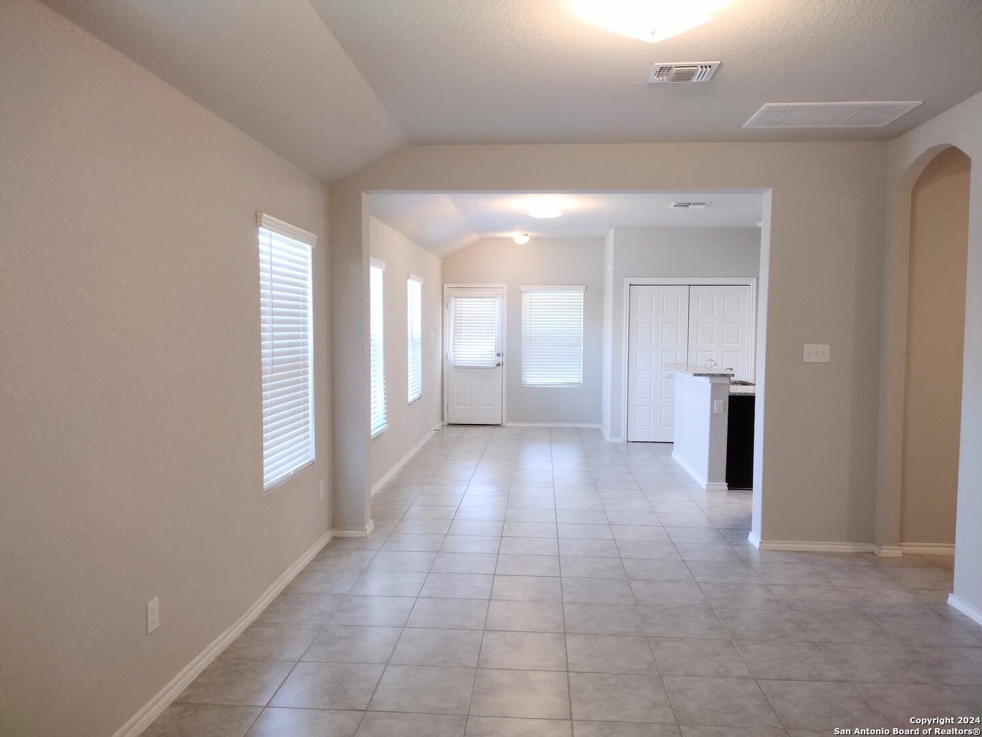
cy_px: 368
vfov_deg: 51.4
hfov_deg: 65.3
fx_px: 766
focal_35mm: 27
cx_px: 491
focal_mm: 4.71
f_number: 1.7
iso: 170
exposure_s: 1/40
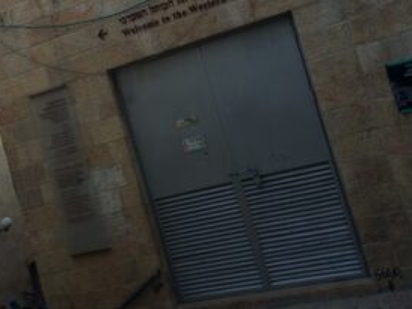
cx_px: 148
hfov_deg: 42.5
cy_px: 106
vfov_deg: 32.6
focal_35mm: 44
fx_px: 524
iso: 50
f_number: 2.2
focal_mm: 4.12
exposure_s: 1/120
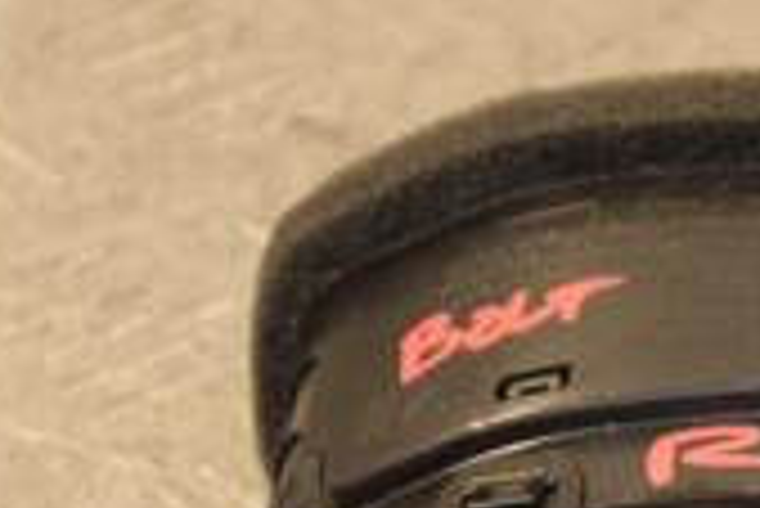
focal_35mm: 372
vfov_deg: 3.7
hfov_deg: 5.5
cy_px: 607
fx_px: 7860
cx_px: 926
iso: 800
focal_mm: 70
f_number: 5.3
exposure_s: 1/125
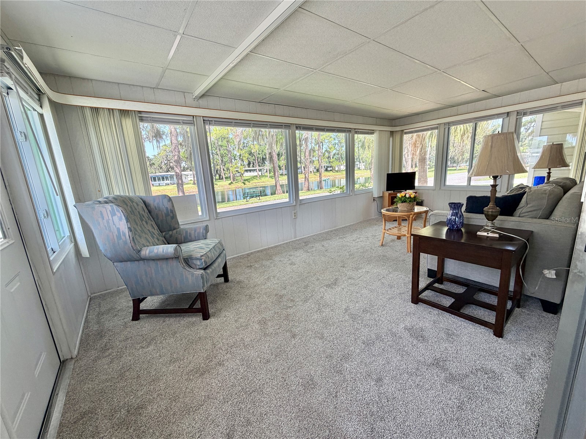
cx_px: 293
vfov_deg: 85.7
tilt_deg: -11.8
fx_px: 237
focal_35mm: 14
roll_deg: +3.3
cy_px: 220
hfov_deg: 102.1
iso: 125
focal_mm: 2.22
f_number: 2.2
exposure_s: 1/121
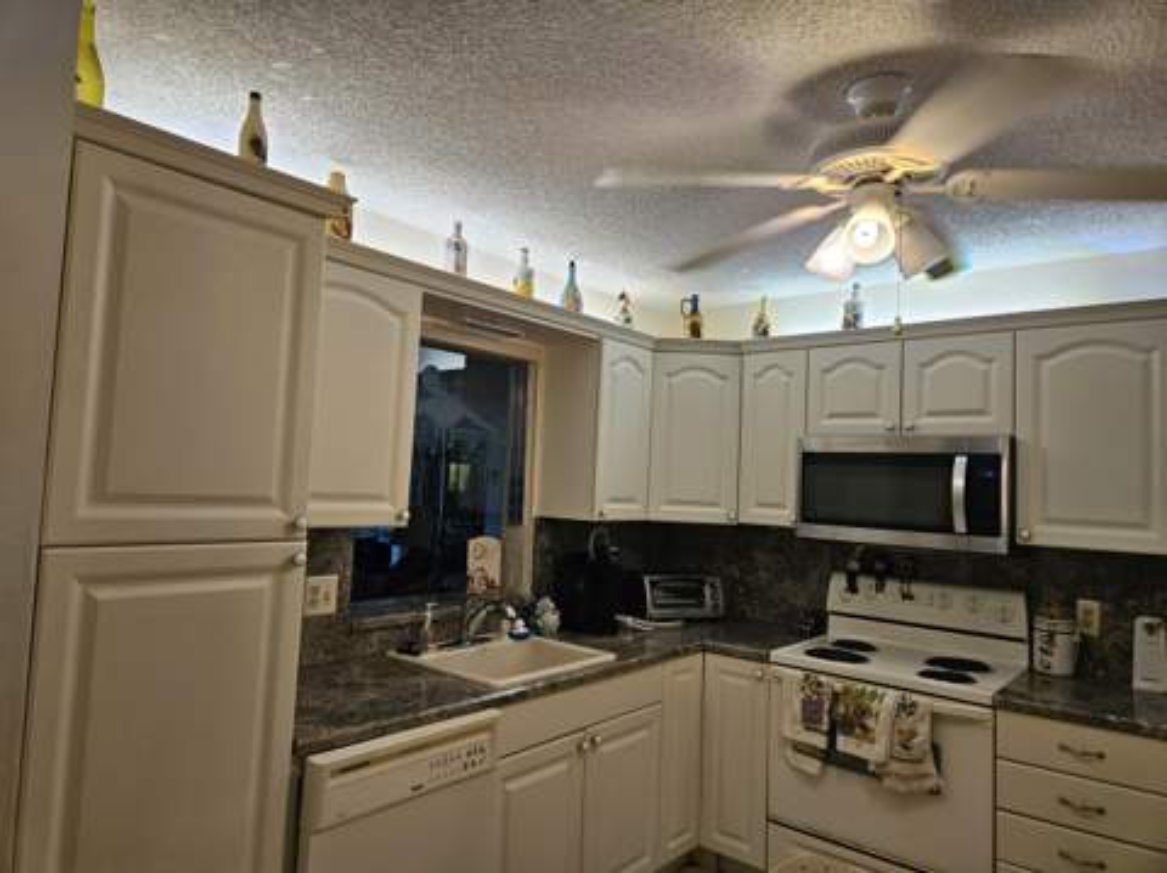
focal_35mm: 23
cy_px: 436
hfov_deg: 74.0
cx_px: 584
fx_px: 775
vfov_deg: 58.8
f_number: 1.8
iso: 160
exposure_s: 1/120
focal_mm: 5.4
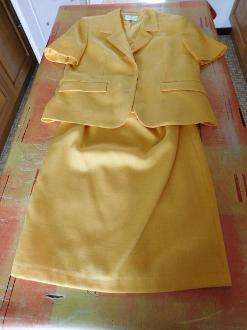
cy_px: 165
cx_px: 124
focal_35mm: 23
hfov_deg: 58.9
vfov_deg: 73.9
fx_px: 219
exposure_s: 1/25
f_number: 3
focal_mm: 4
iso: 400
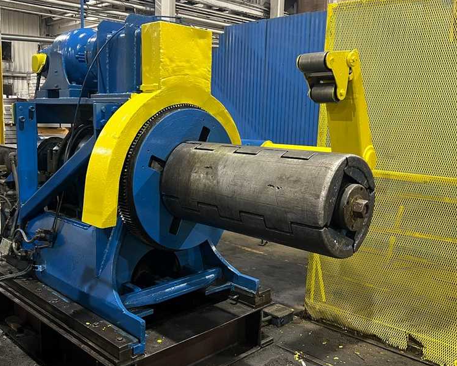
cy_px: 176
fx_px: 474
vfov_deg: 42.2
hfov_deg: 51.2
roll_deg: -0.5
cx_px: 185
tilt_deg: -7.9
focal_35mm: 35
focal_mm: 5.7
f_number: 1.5
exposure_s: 1/60
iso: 400
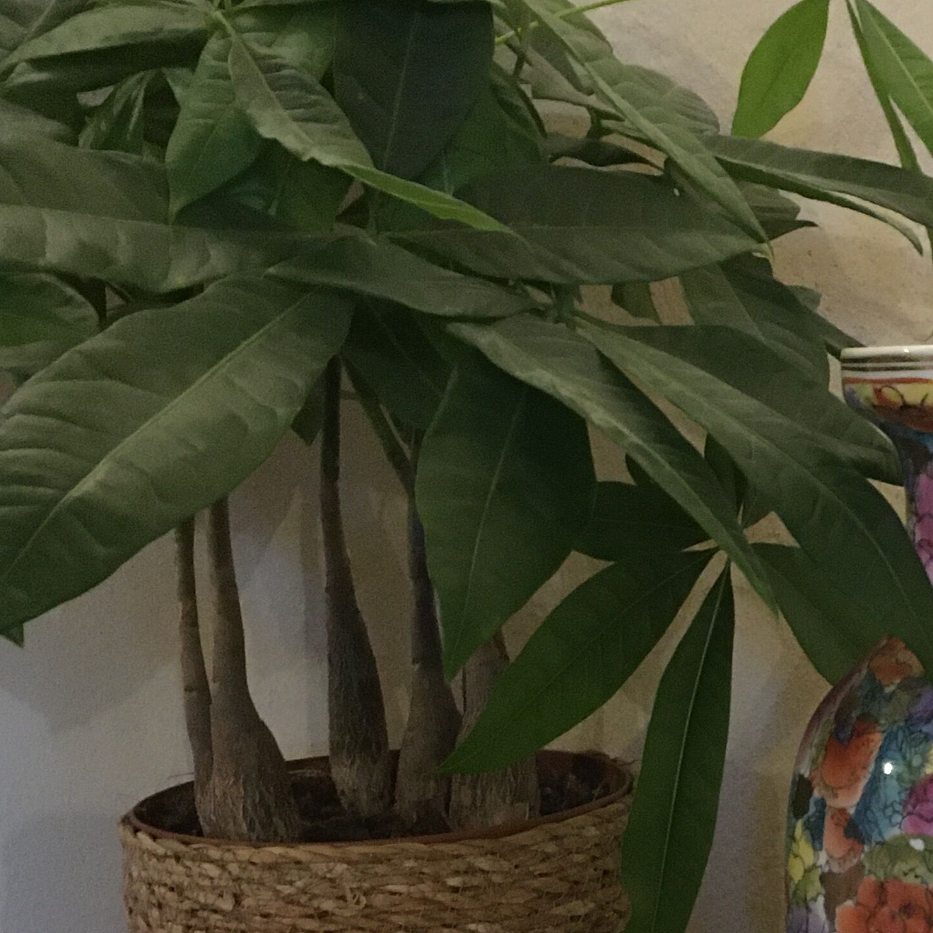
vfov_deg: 24.1
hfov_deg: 23.5
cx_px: 879
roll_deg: +2.7
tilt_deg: -8.9
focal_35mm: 71
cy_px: 697
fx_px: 2165
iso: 500
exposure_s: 1/17
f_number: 2.2
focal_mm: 4.15
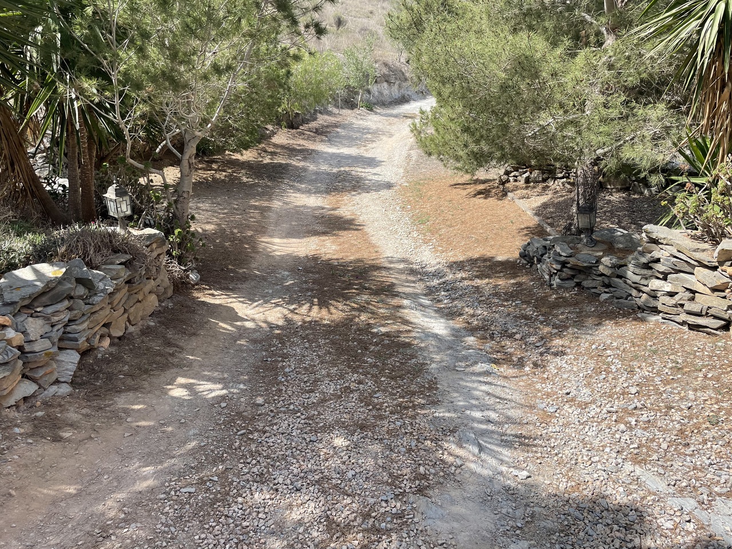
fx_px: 550
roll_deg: +2.7
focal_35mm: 26
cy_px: 274
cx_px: 366
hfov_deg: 67.3
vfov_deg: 53.1
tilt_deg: -27.5
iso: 32
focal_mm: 4.2
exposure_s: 1/1618
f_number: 1.6
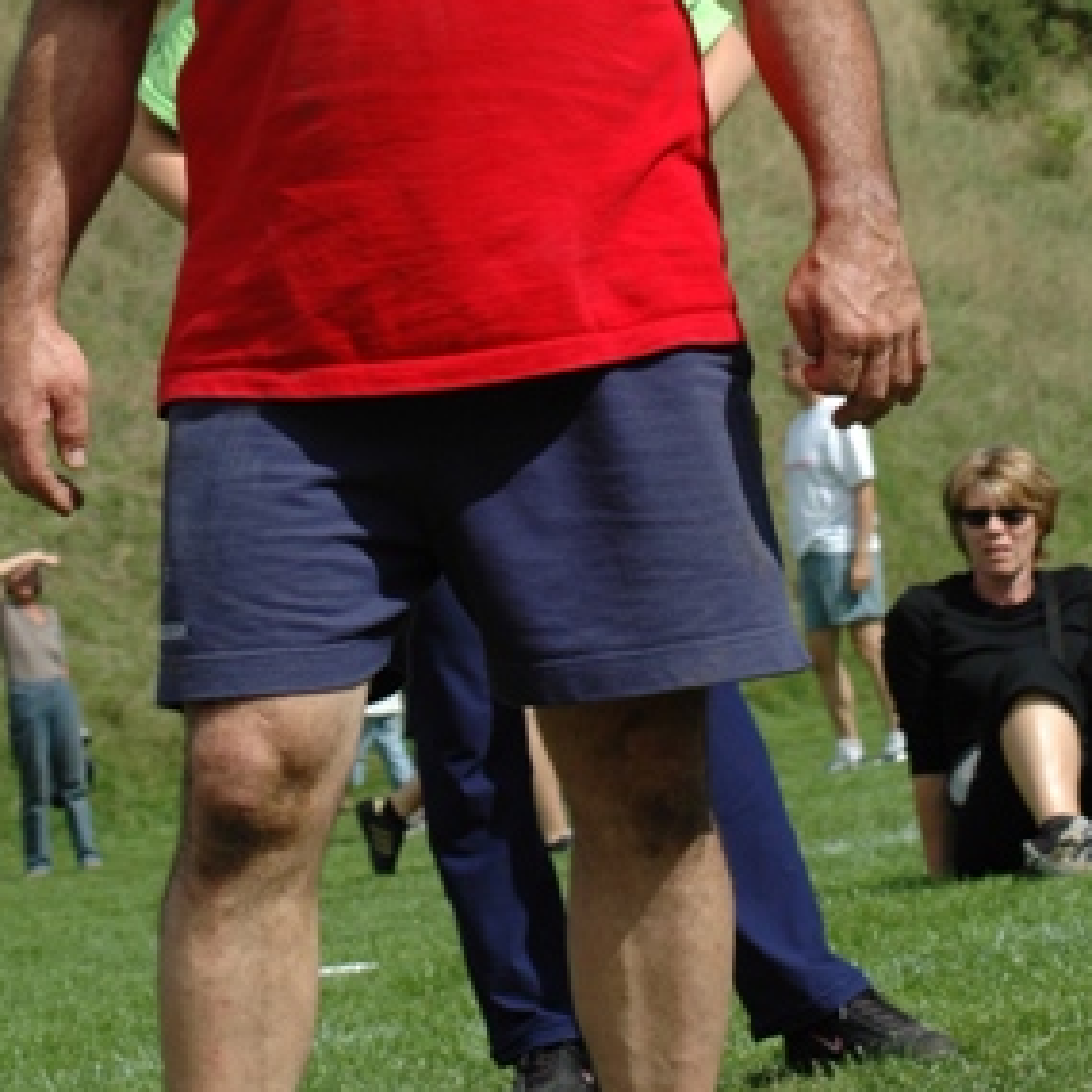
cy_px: 34
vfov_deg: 8.7
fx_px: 7138
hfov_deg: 8.7
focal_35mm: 200
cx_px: 310
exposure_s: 1/400
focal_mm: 70
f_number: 10
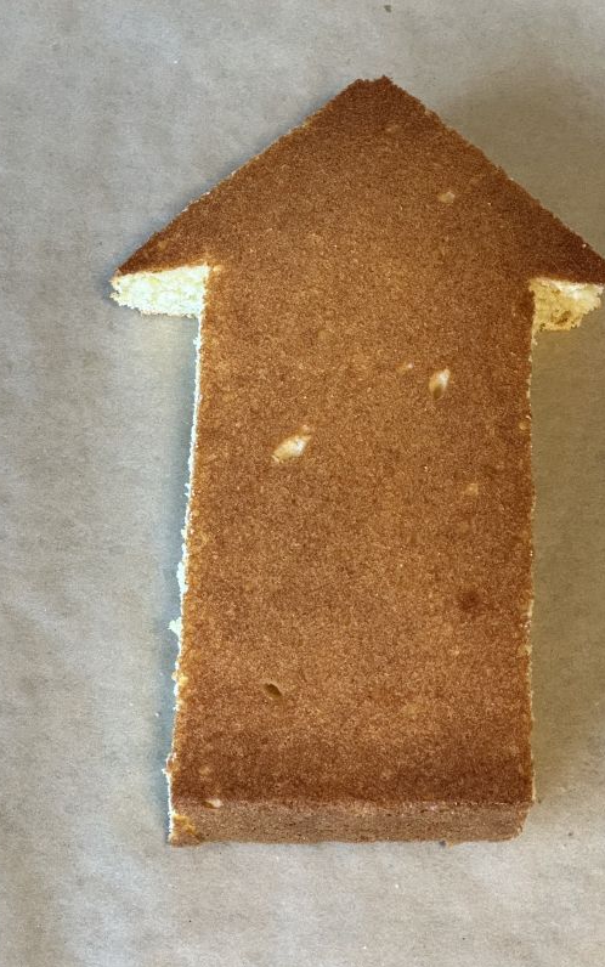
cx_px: 332
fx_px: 2162
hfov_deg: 15.9
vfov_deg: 25.2
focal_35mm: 82
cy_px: 485
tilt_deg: -62.6
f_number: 2.8
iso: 320
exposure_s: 1/50
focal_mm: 9
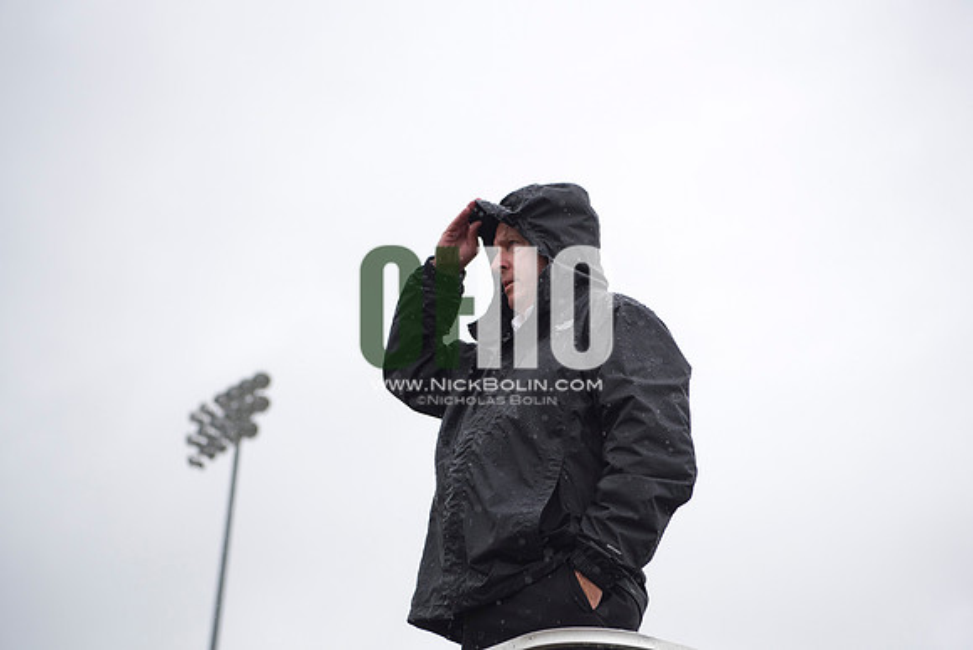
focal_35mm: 70
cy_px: 325
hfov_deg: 28.8
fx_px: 1892
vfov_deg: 19.5
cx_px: 486
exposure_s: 1/1250
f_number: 4
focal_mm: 70
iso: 400
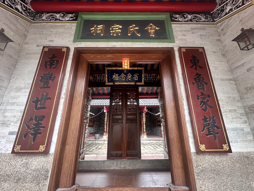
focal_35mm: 14
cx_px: 127
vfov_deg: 85.7
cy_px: 96
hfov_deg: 102.1
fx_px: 103
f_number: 2.2
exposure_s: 1/99
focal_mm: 2.22
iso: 250
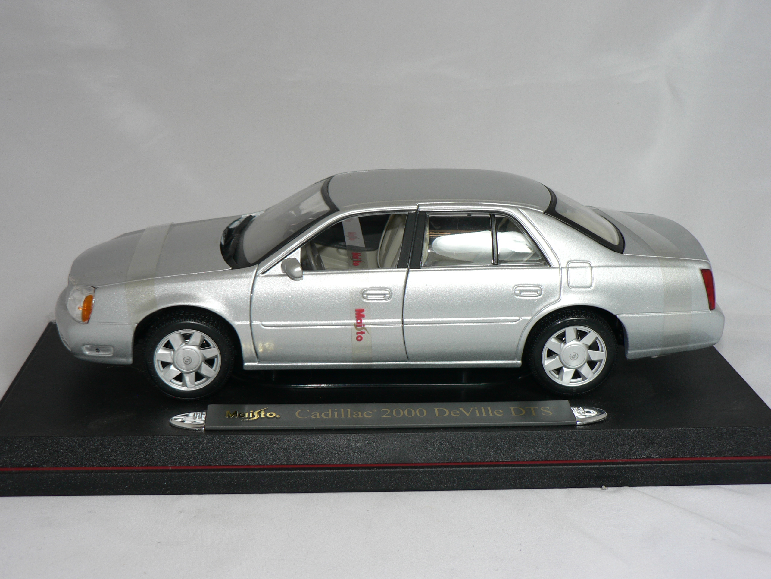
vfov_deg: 27.5
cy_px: 290
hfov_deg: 36.2
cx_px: 386
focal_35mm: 53
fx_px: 1180
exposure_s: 1/60
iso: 80
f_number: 2.8
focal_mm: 8.8
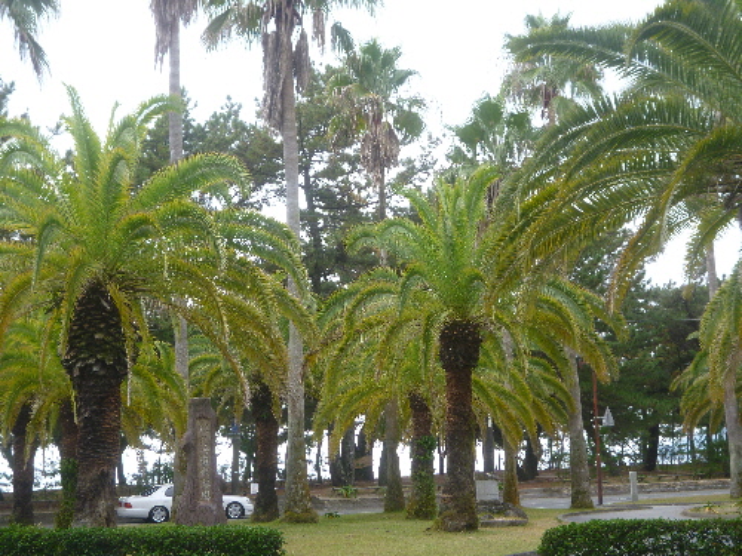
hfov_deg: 33.2
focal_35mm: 58
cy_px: 278
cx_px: 371
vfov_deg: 25.2
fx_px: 1243
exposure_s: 1/160
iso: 100
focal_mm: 10.3
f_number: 3.8
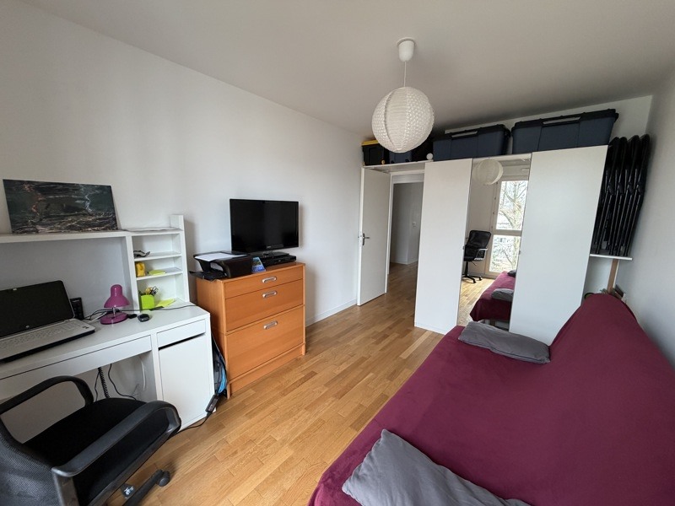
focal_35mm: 14
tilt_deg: -9.5
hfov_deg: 102.1
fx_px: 273
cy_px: 253
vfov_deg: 85.7
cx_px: 338
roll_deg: -1.2
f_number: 2.2
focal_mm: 2.22
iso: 320
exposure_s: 1/64
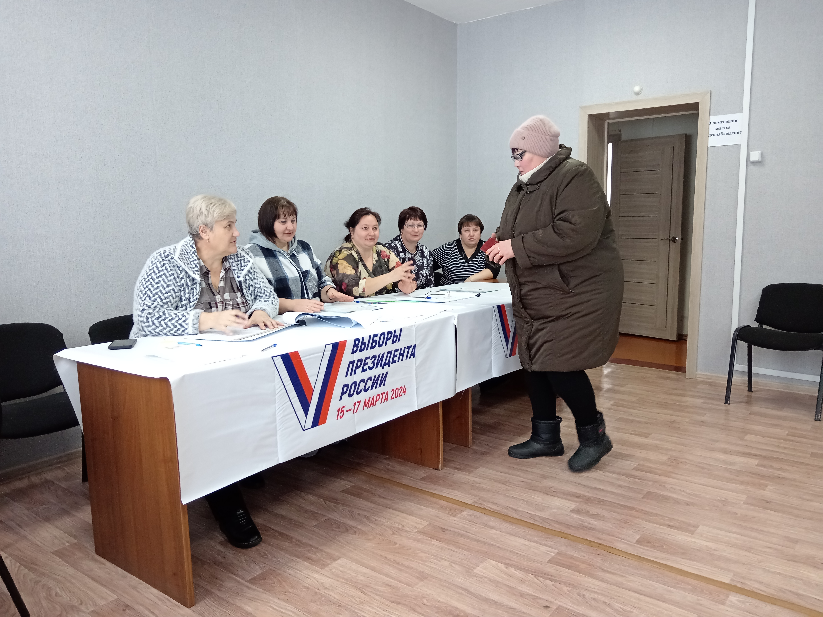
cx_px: 412
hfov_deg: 65.3
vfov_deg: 51.4
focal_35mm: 27
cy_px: 308
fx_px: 642
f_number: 1.9
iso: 1527
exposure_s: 1/100
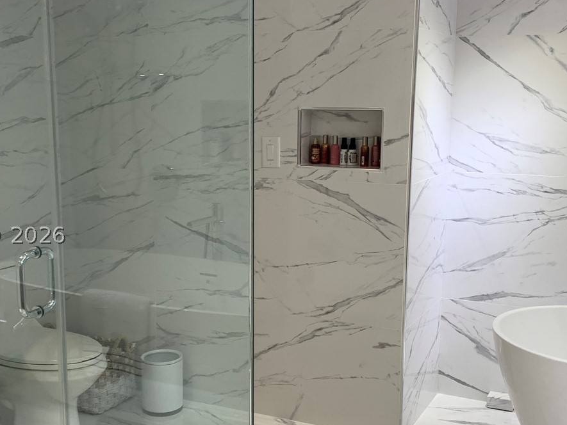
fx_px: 770
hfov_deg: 40.4
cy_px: 235
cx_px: 261
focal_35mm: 47
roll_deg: -0.2
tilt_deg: -10.0
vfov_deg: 30.9
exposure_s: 1/120
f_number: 1.8
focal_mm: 4.25
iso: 64
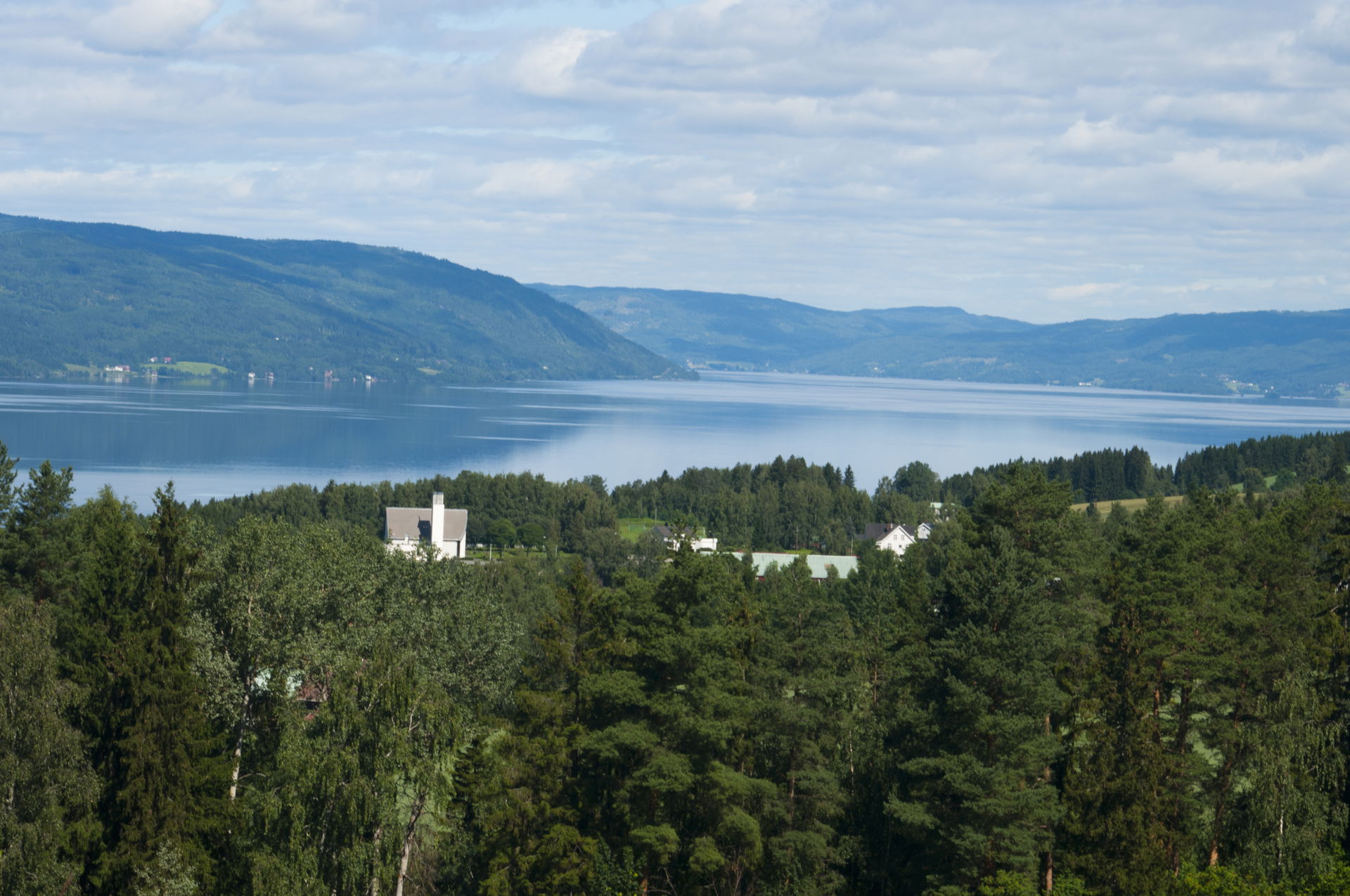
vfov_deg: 11.7
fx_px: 4382
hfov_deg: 17.5
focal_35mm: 117
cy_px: 448
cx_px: 675
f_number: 16
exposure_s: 1/40
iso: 200
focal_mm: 78
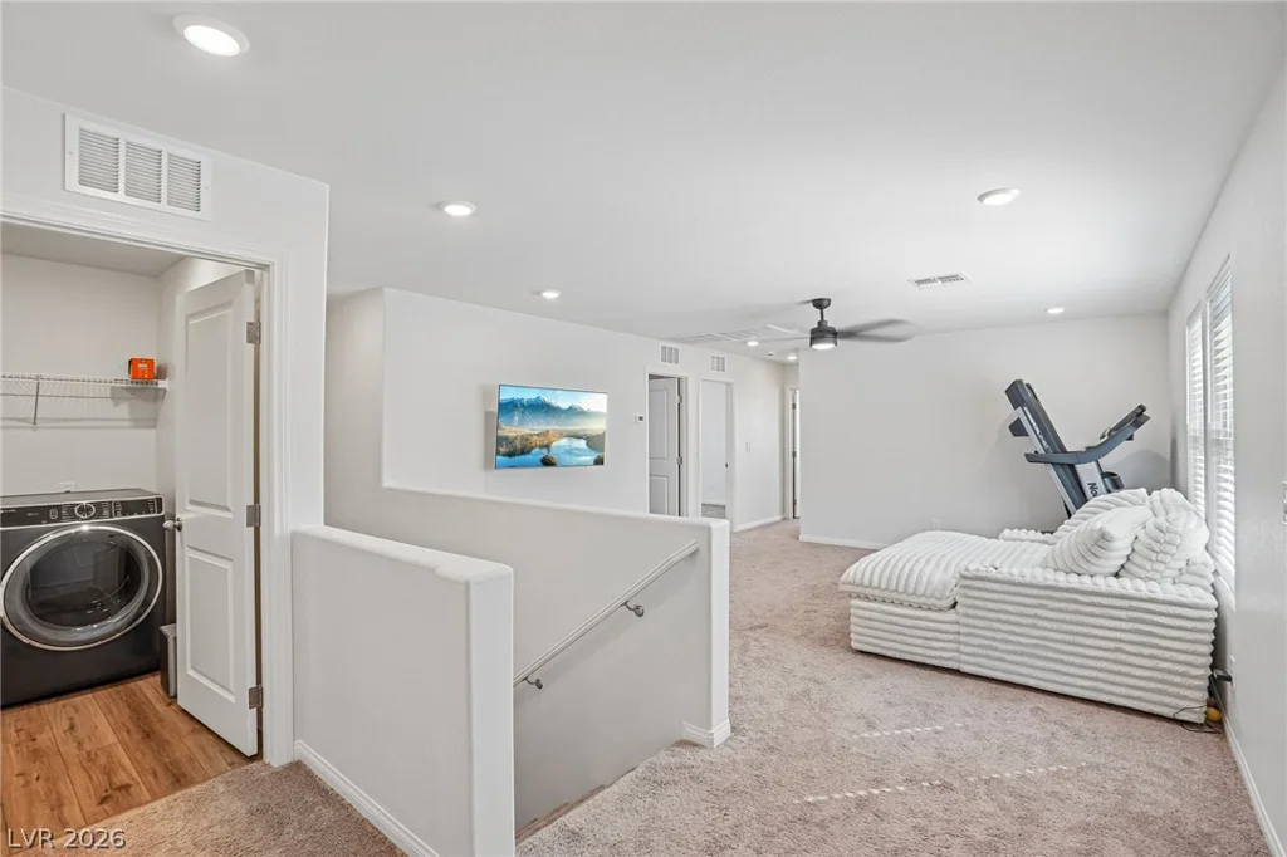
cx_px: 644
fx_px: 572
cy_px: 428
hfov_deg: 96.8
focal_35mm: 16
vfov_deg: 73.7
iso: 400
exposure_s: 1/30
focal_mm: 16
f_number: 8
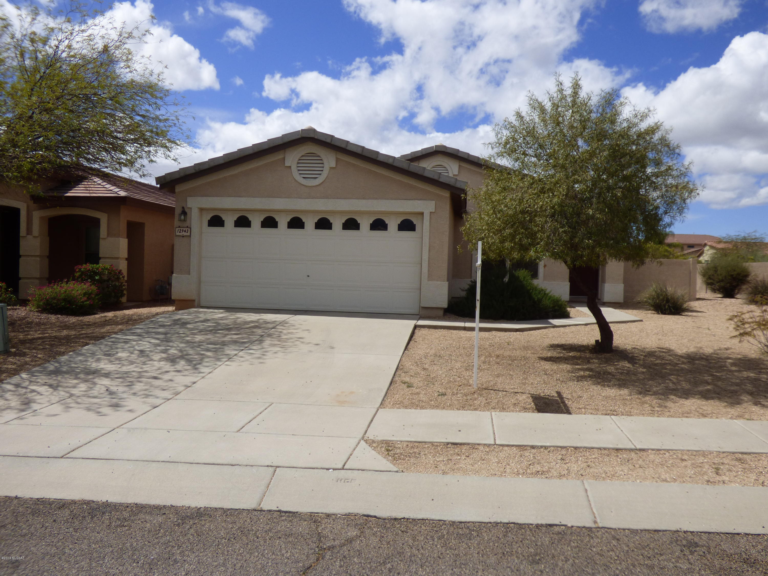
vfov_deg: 46.8
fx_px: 666
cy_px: 288
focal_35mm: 30
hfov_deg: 60.0
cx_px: 384
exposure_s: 1/1600
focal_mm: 5.29
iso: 100
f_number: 4
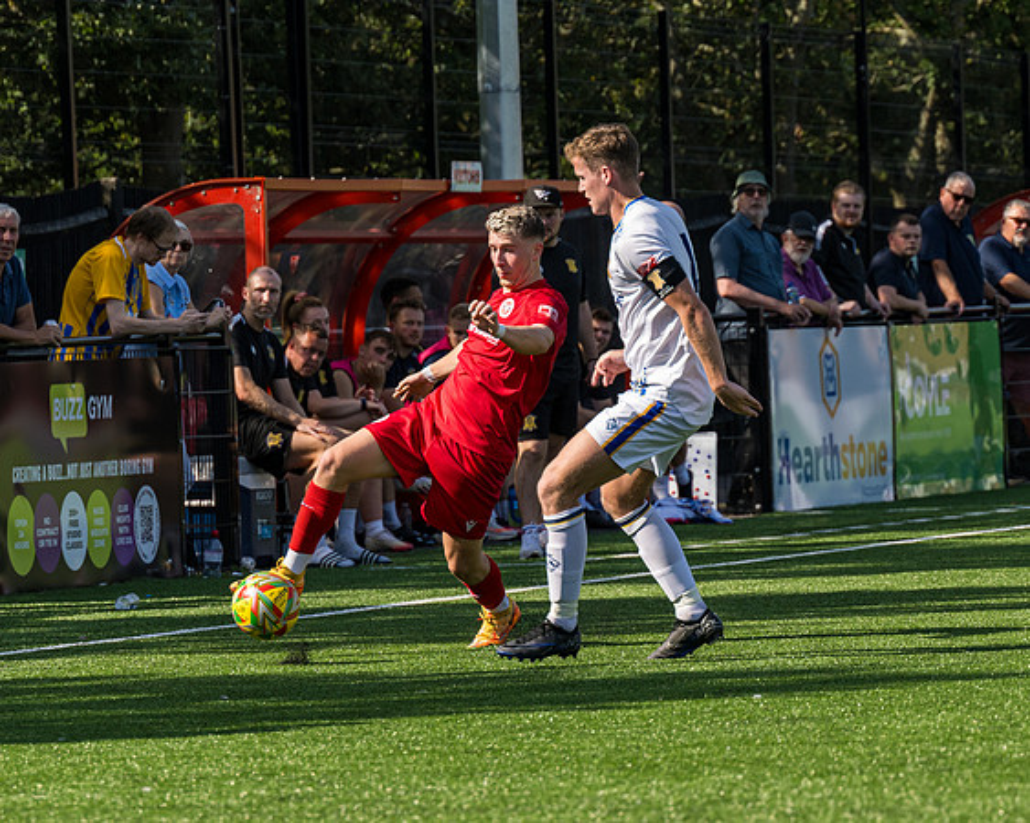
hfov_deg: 6.4
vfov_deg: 5.1
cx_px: 391
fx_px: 9179
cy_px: 380
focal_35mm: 301
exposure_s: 1/1250
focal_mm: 150
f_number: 4.5
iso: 200
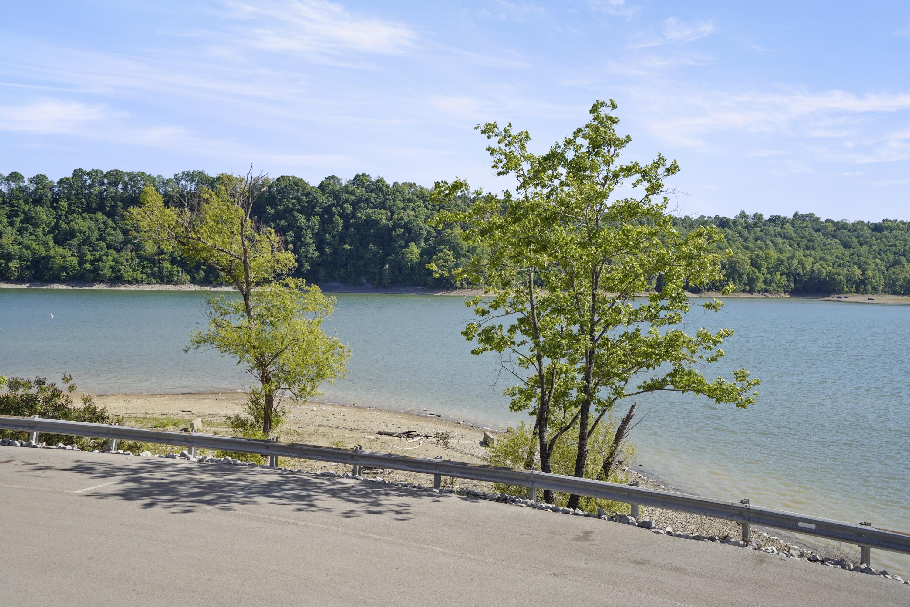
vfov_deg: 37.9
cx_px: 455
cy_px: 304
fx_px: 885
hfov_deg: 54.4
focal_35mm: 35
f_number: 8
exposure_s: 1/200
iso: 100
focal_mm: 35
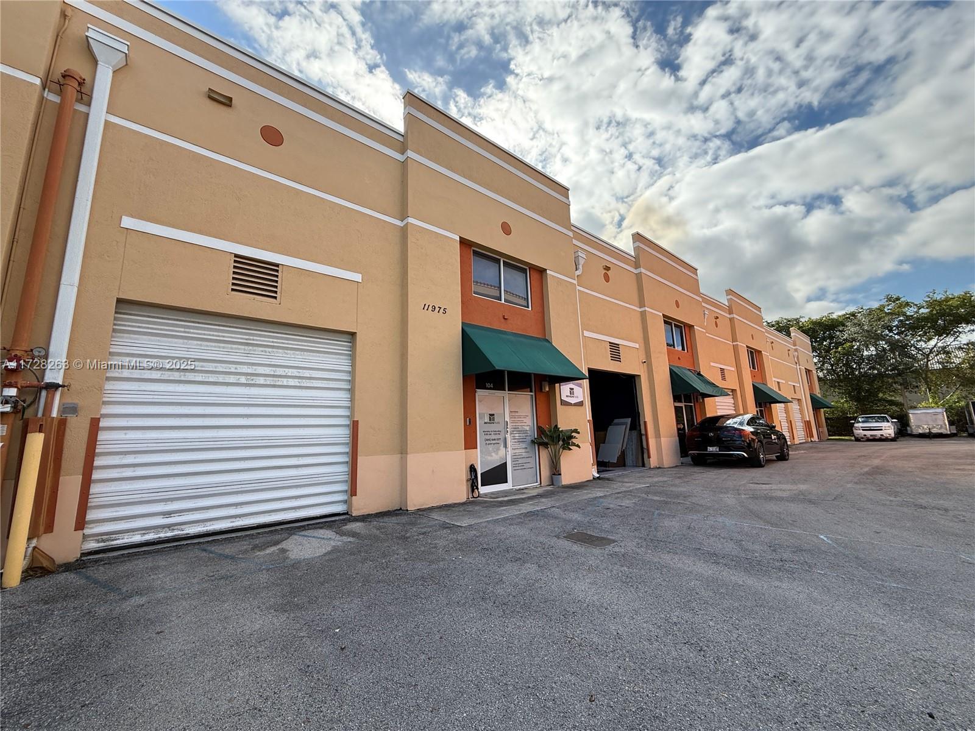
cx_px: 488
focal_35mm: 14
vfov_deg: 85.7
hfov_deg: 102.1
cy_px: 366
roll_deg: +2.4
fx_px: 394
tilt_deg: +10.3
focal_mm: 2.22
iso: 64
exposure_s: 1/914
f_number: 2.2
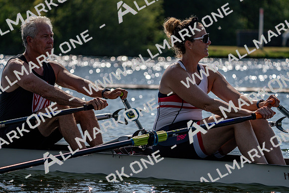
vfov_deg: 6.9
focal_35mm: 200
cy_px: 96
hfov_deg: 10.3
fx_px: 1606
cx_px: 144
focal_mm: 200
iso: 100
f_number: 5.6
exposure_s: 1/1600
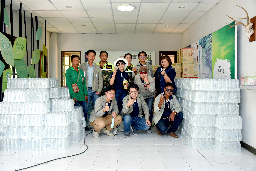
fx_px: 228
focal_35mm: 32
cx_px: 128
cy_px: 86
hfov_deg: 58.7
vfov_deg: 41.1
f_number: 5.6
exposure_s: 1/60
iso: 800
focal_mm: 32
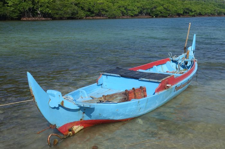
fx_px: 218
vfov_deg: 37.7
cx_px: 112
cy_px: 74
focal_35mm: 35
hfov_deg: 54.5
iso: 100
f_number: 4
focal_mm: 12.96
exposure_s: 1/1000
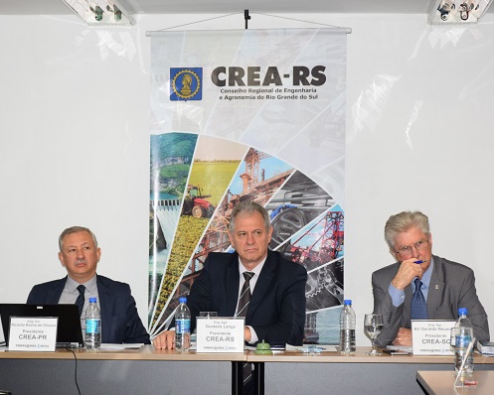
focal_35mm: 102
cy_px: 198
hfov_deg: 18.8
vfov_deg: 15.1
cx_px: 226
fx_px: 1492
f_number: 5
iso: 800
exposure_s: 1/100
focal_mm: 60
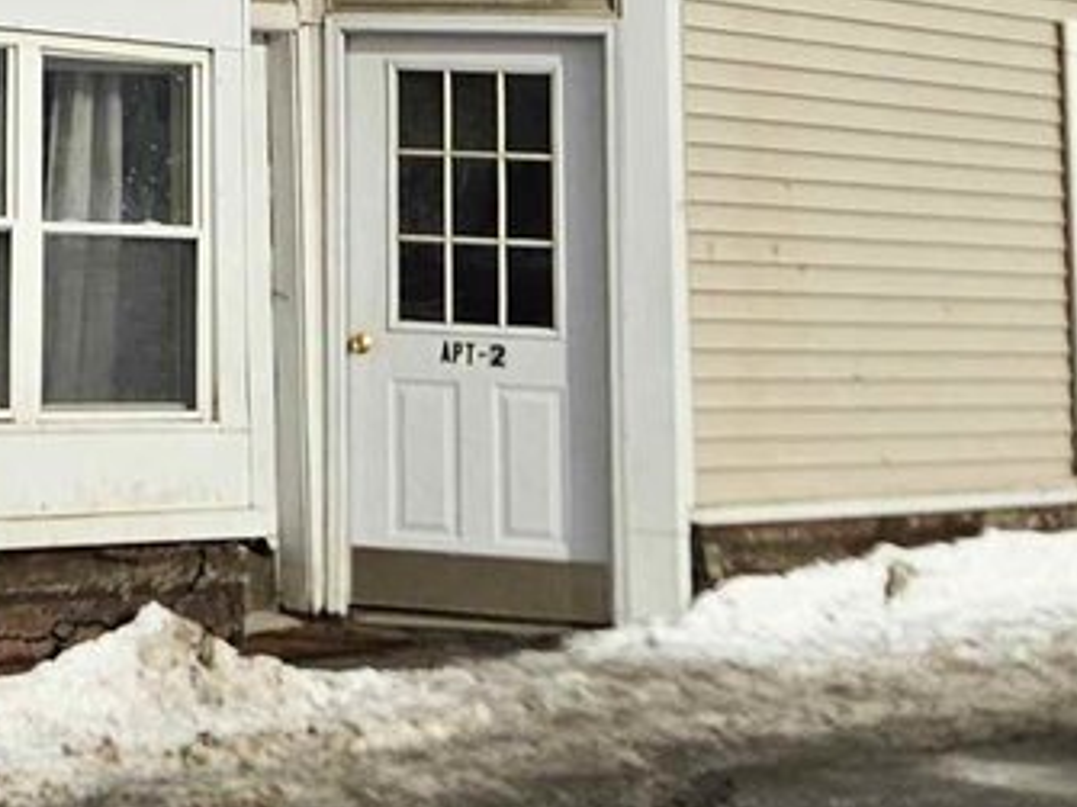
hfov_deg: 16.5
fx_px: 3421
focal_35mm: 110
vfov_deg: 12.7
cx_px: -457
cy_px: -424
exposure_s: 1/2000
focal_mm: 5.4
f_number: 1.8
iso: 40
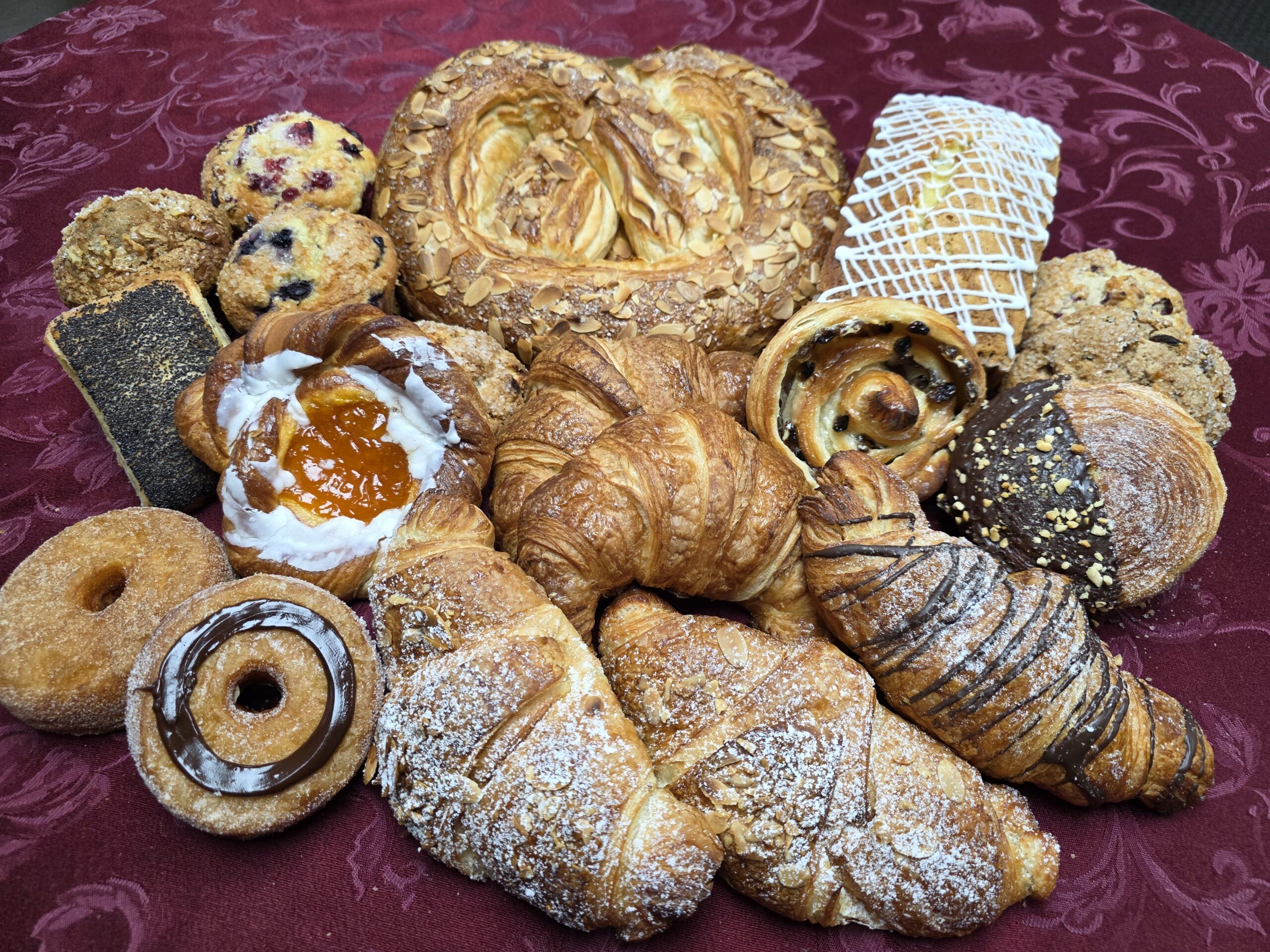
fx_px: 844
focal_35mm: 23
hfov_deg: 73.9
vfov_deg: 58.9
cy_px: 476
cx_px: 635
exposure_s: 1/120
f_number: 1.7
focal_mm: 6.3
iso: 200
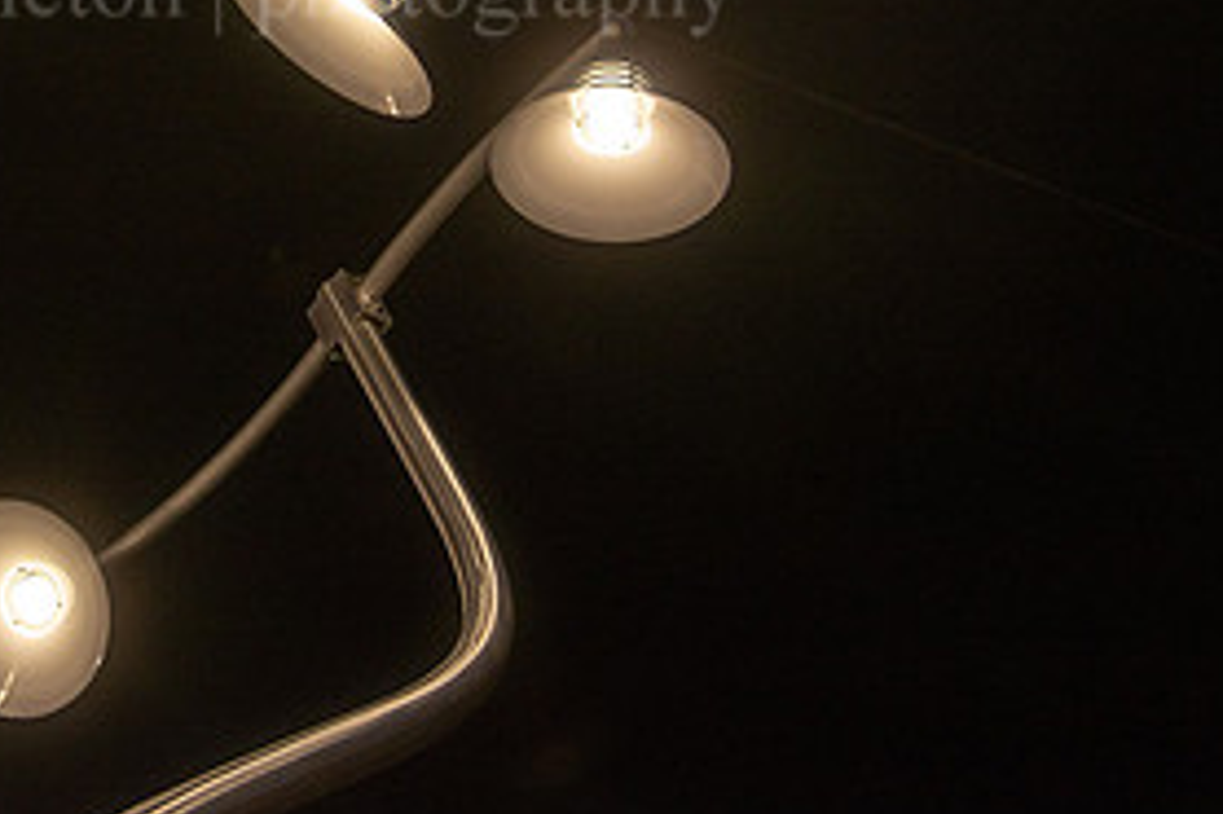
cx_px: 154
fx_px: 3259
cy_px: -7
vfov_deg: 14.0
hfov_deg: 20.9
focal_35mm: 96
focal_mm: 46
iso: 250
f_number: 5
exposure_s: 1/60
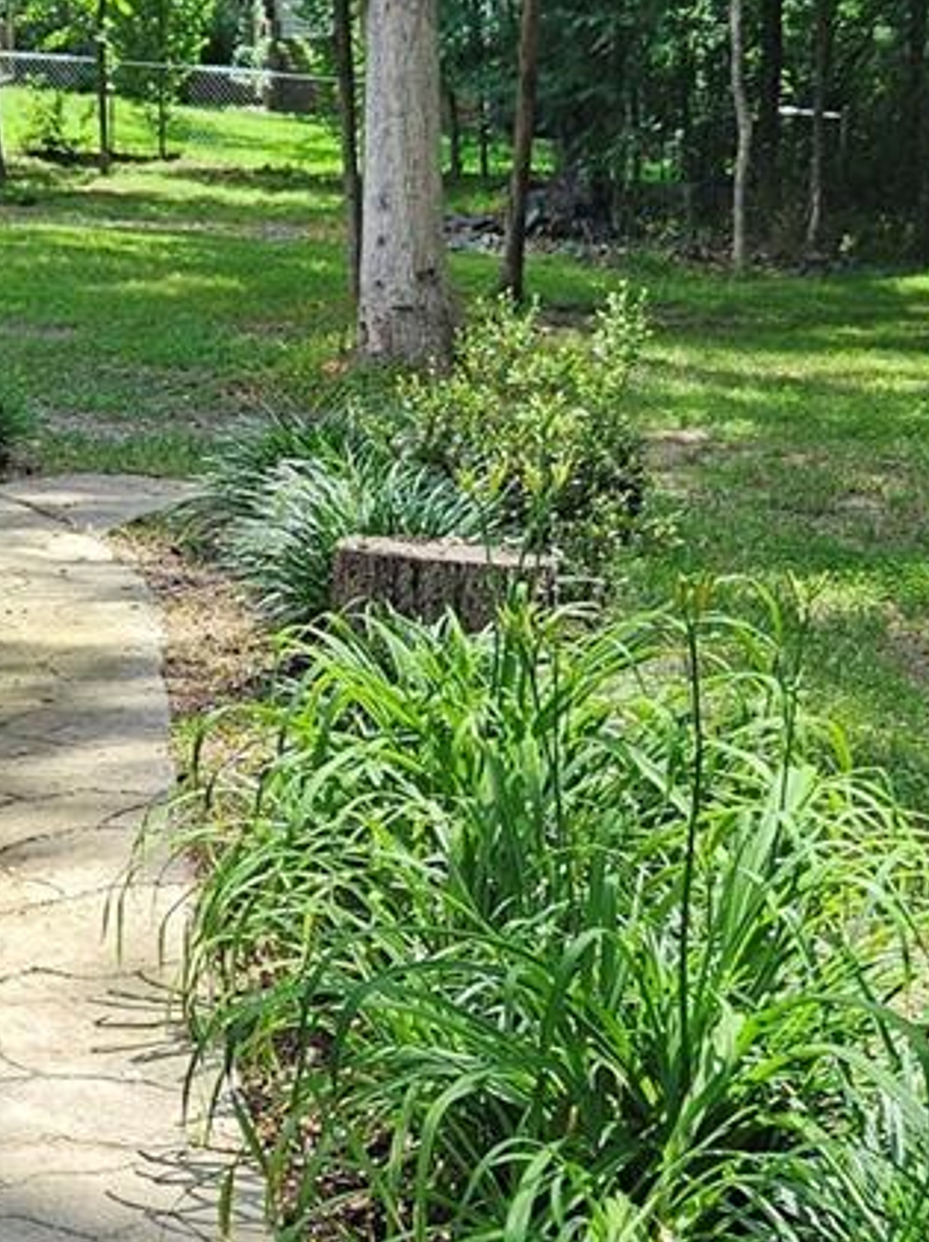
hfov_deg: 17.5
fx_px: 3010
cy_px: 867
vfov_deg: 23.2
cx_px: 262
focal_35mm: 84
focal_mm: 5.4
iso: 25
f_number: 1.8
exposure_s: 1/514
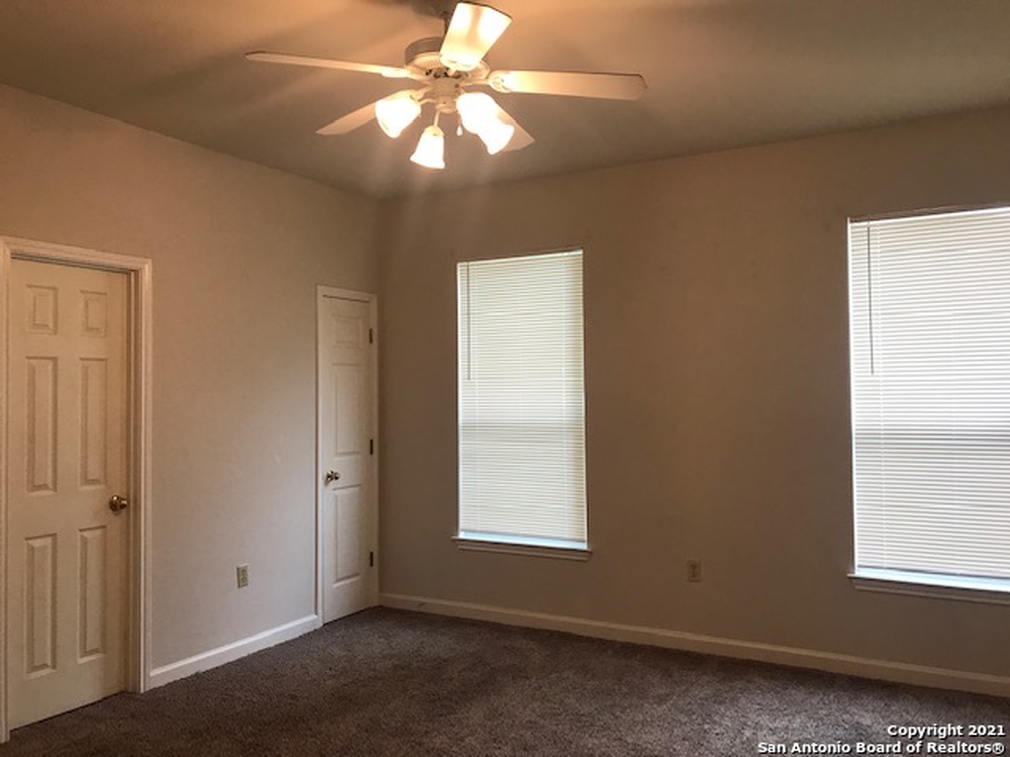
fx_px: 817
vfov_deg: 49.7
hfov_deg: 63.4
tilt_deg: +0.6
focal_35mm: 28
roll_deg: +1.3
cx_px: 505
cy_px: 378
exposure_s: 1/40
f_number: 1.8
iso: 25
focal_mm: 3.99
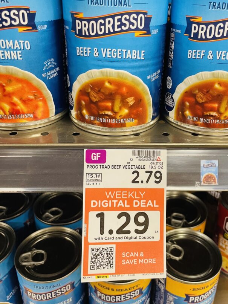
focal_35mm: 33
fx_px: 290
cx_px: 133
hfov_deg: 42.8
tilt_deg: -27.3
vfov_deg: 55.2
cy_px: 134
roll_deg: -1.2
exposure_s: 1/60
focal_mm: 4.2
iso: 160
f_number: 1.6
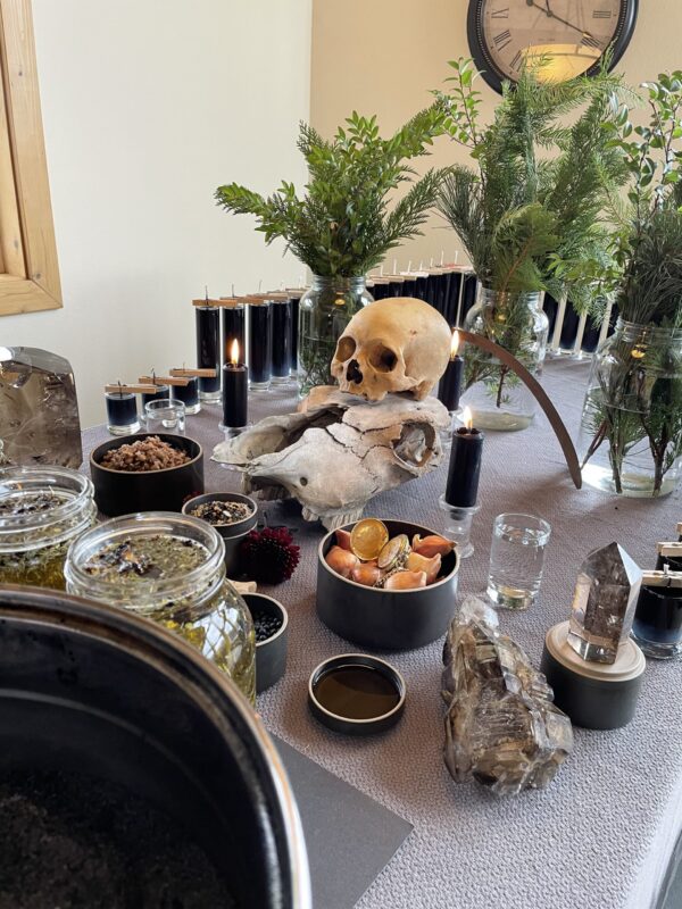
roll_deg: -1.8
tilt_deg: -21.2
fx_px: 683
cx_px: 341
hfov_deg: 53.1
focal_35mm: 26
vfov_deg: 67.3
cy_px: 454
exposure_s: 1/95
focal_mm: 4.2
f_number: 1.6
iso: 125
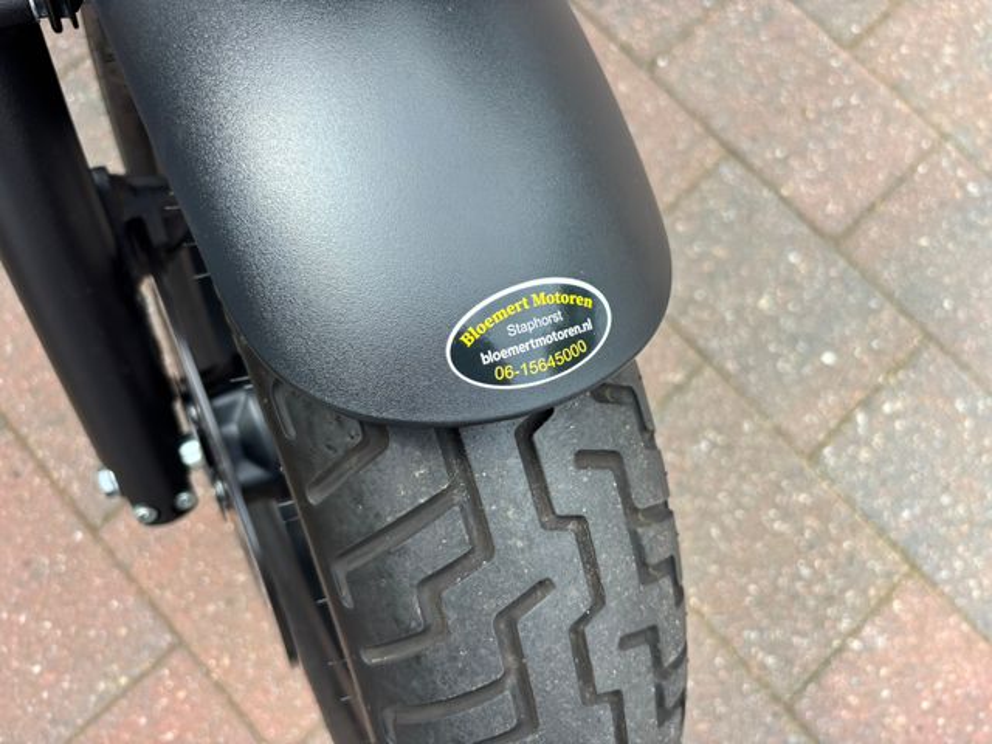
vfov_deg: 53.1
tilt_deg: -78.0
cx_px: 496
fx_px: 745
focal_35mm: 26
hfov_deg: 67.3
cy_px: 372
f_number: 1.6
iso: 50
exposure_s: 1/454
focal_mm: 5.96
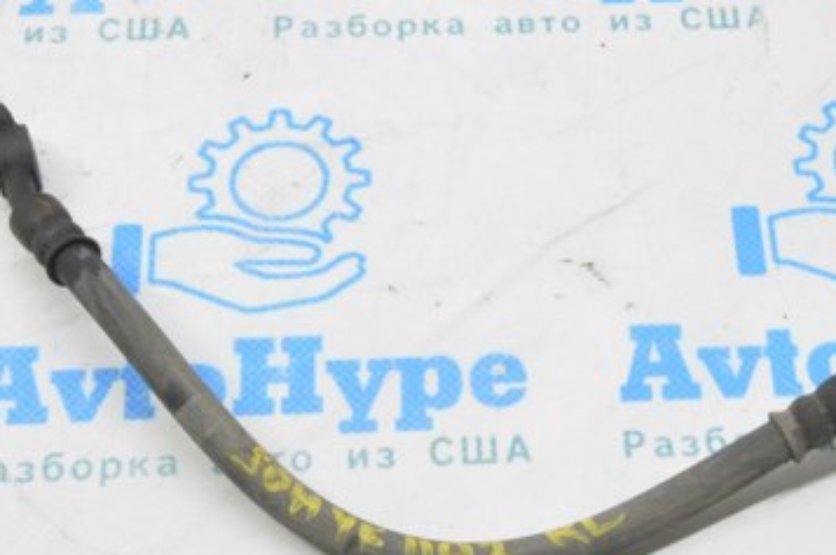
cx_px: 595
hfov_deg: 23.5
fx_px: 1994
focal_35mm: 86
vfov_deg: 15.8
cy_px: 329
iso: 6400
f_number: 20
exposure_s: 1/15
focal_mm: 32
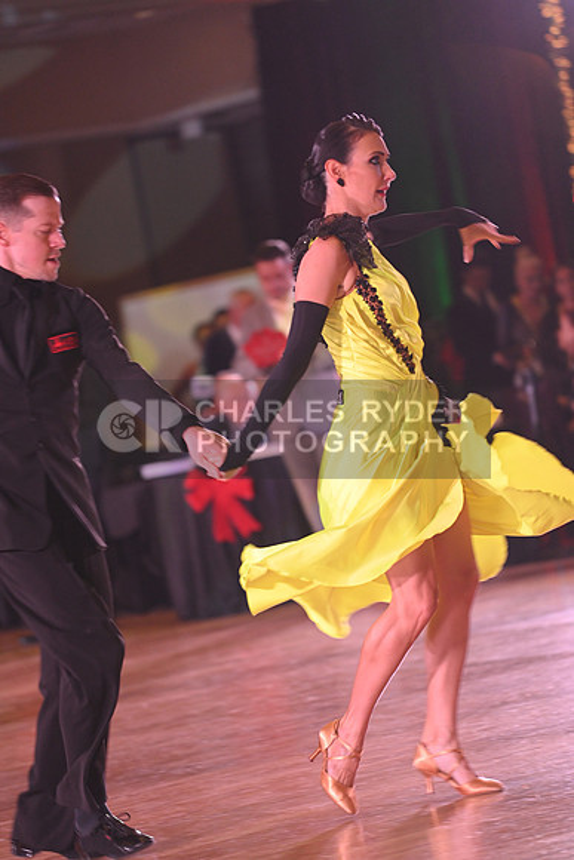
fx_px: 4780
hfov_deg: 6.9
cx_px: 287
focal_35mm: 200
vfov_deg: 10.3
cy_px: 430
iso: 2000
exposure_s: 1/200
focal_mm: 200
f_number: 4
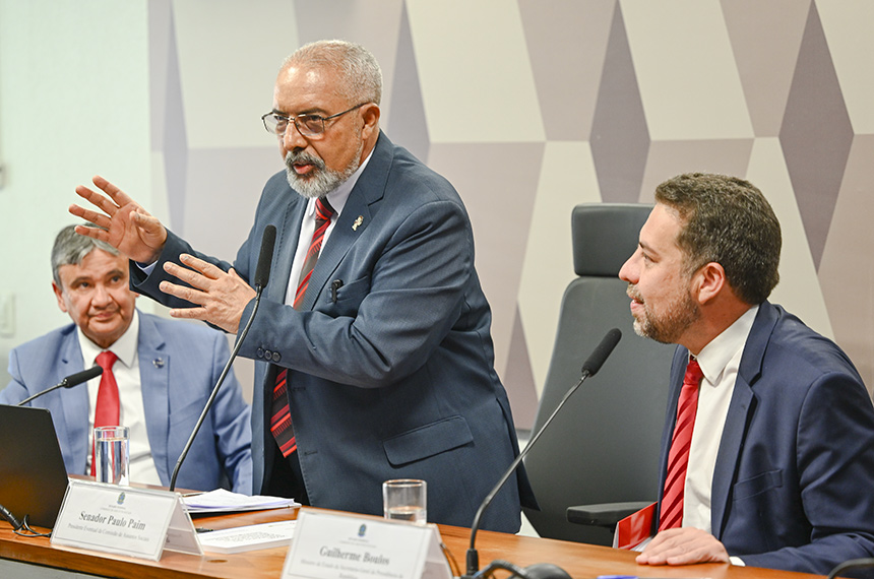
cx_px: 437
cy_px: 290
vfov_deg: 16.2
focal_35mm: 84
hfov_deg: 24.2
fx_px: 2036
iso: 800
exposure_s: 1/80
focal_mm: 84
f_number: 2.8
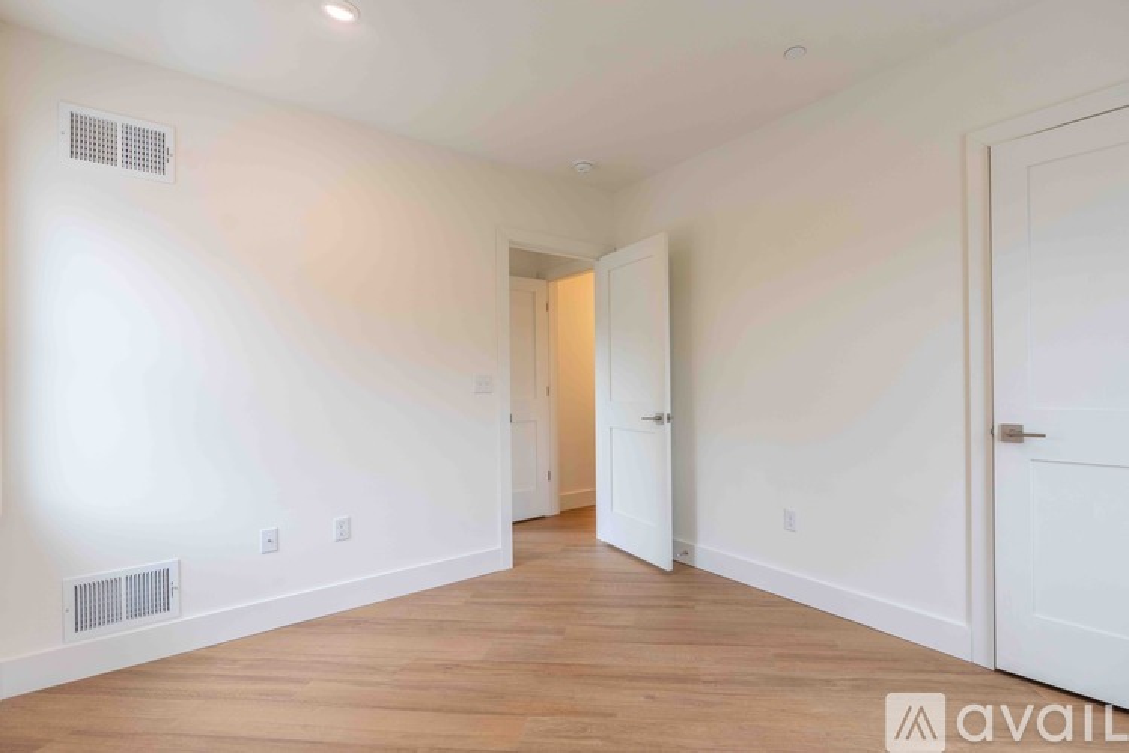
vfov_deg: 73.7
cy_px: 376
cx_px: 564
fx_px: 502
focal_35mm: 16
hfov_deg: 96.7
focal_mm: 16
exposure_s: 1/30
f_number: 6.3
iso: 200
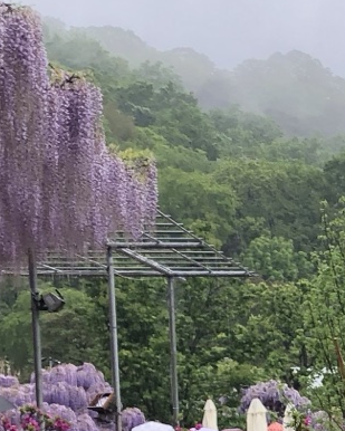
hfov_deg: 10.9
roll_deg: +0.6
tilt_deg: -3.1
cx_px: 523
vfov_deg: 13.7
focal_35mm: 136
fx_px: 1735
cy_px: 540
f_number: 1.8
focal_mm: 3.99
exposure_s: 1/128
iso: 20
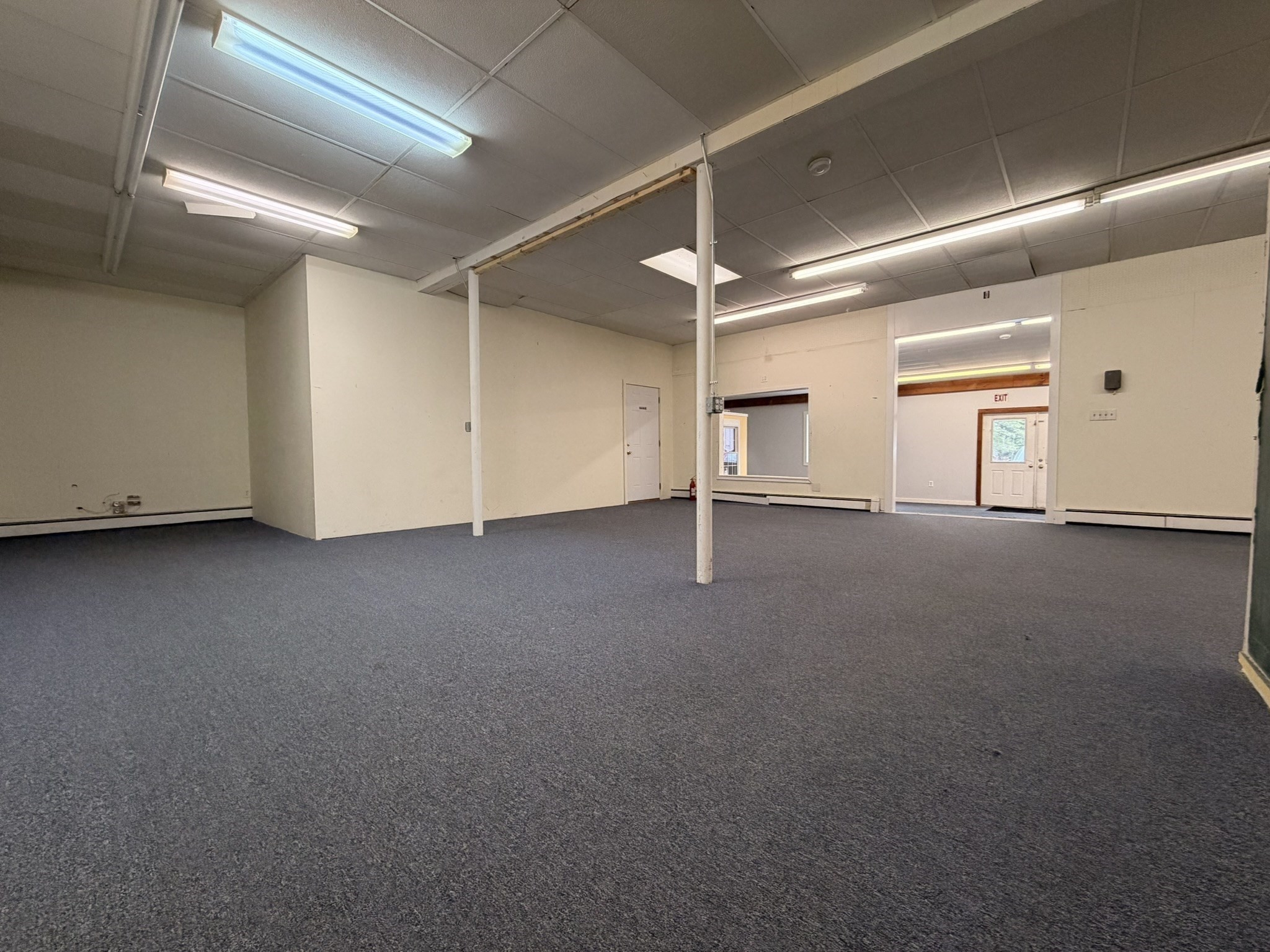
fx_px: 514
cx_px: 635
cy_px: 476
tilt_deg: -3.3
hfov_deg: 102.1
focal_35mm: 14
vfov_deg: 85.7
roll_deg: +0.8
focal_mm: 2.22
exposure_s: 1/120
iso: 320
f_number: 2.2
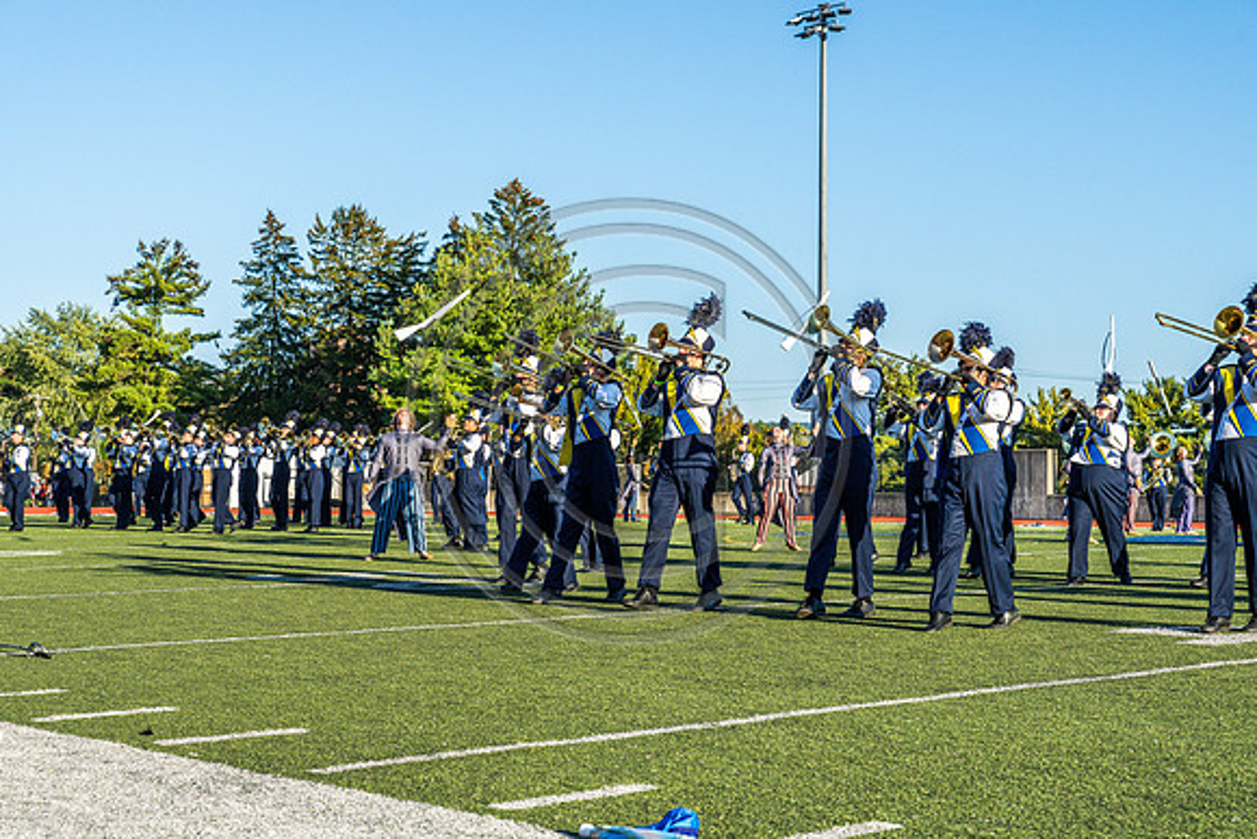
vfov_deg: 24.2
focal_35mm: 56
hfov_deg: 35.6
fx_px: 1956
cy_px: 420
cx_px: 628
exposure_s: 1/1250
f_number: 9
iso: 1000
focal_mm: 56
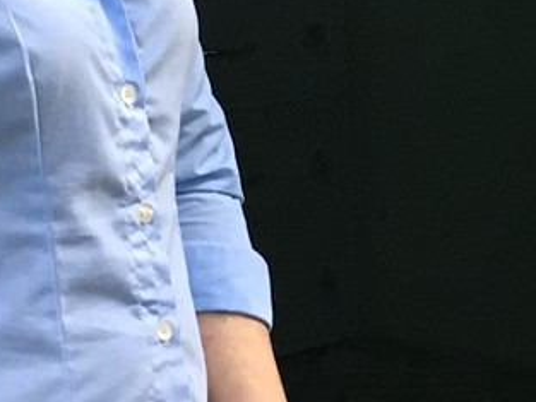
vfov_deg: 8.3
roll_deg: +0.2
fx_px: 2773
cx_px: 659
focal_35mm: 179
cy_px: 316
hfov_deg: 10.8
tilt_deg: -13.2
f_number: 1.8
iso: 25
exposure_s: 1/33
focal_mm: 3.99
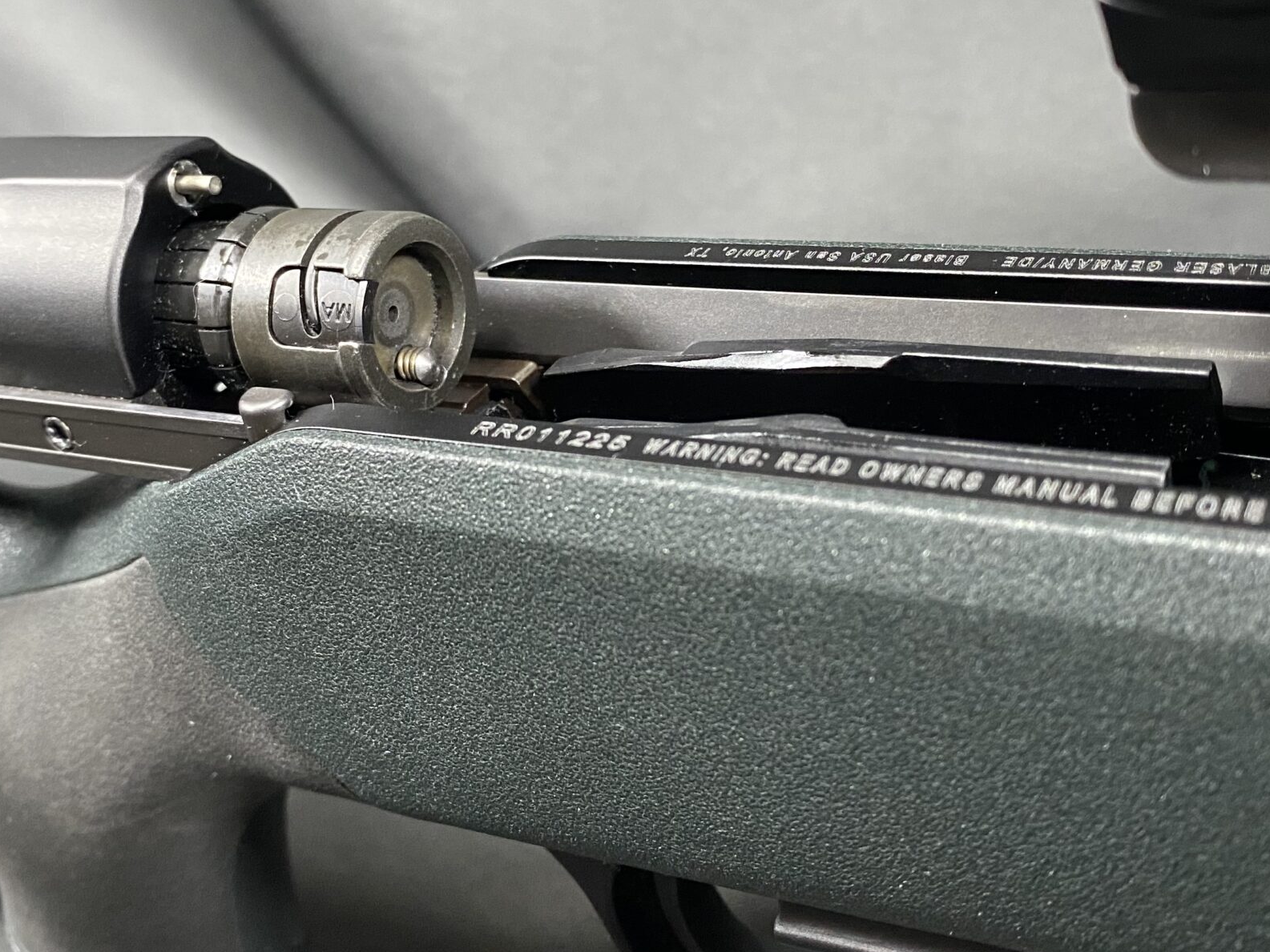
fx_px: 1541
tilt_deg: -26.6
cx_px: 649
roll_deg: +14.6
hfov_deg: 44.8
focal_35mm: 42
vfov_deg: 34.2
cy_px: 358
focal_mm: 4.25
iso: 320
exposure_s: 1/60
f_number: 1.8
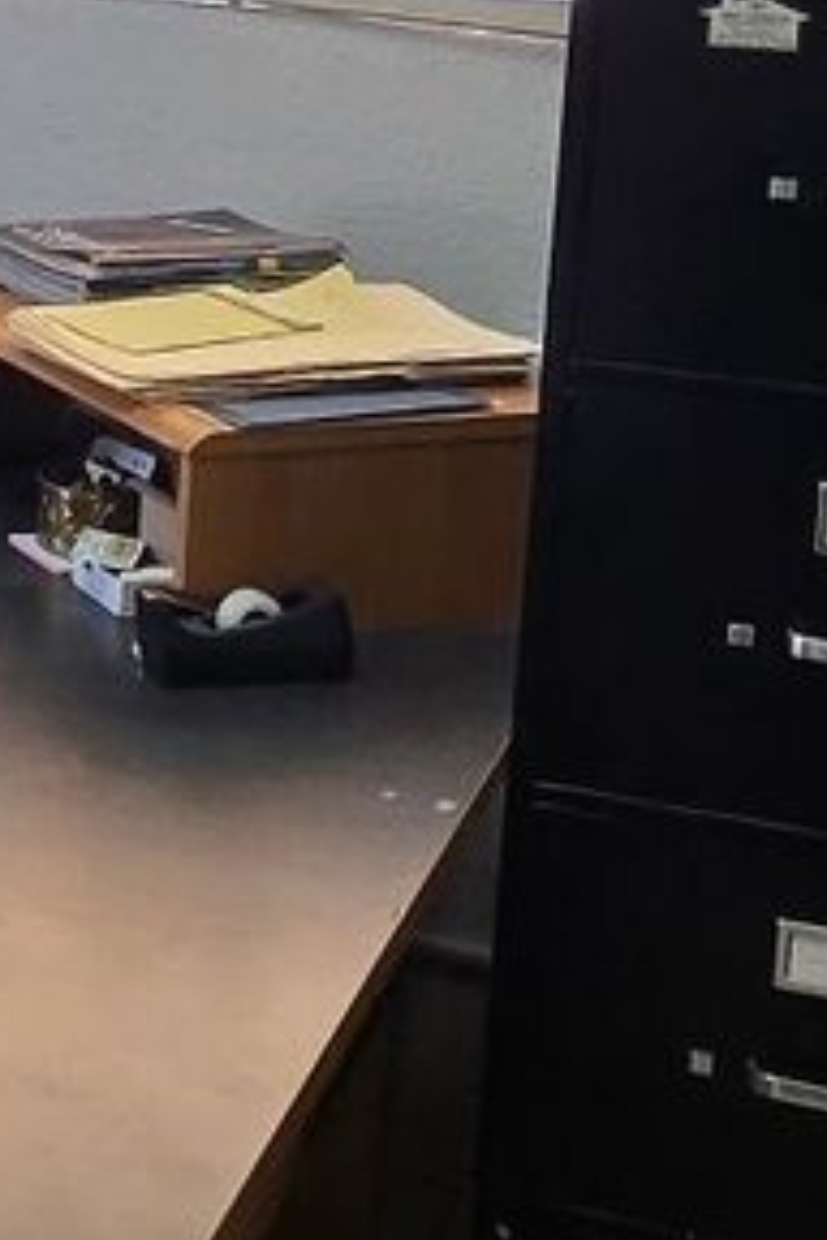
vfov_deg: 26.3
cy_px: 172
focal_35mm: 75
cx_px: -164
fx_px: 2584
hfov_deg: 17.4
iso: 80
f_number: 2.2
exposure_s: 1/60
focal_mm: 1.7
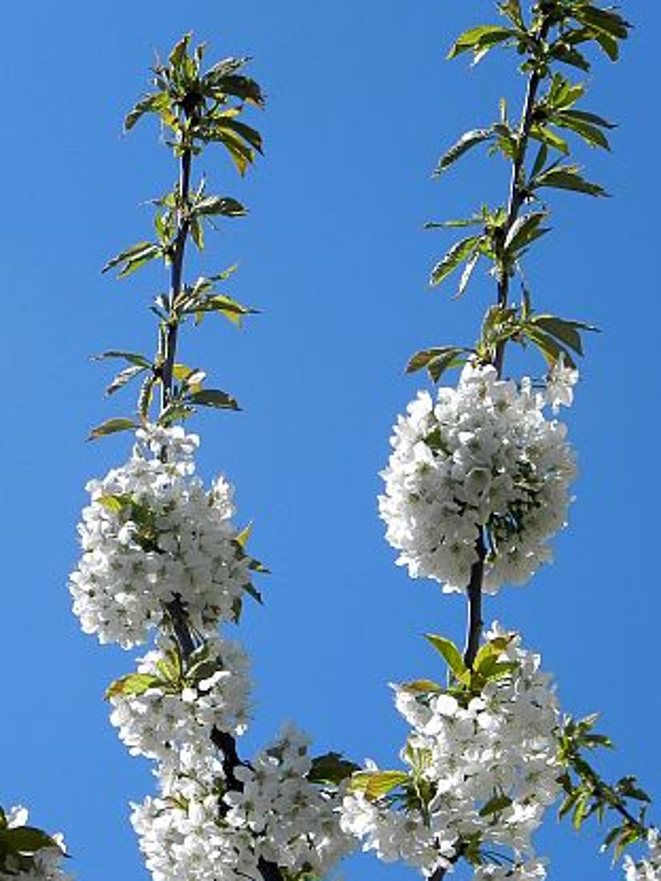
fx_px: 3946
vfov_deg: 12.7
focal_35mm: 155
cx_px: 329
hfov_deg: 9.6
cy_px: 457
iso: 160
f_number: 8
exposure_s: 1/506
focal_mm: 23
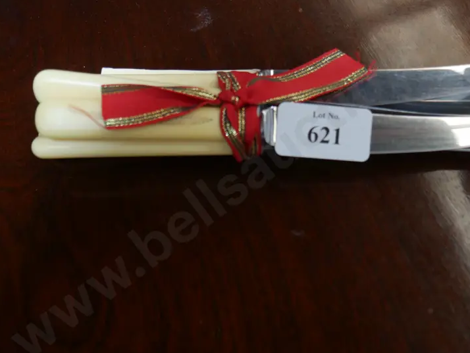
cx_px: 288
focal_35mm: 43
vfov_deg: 33.6
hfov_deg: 43.5
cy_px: 148
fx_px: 584
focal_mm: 15
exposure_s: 1/60
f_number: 3.6
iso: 320
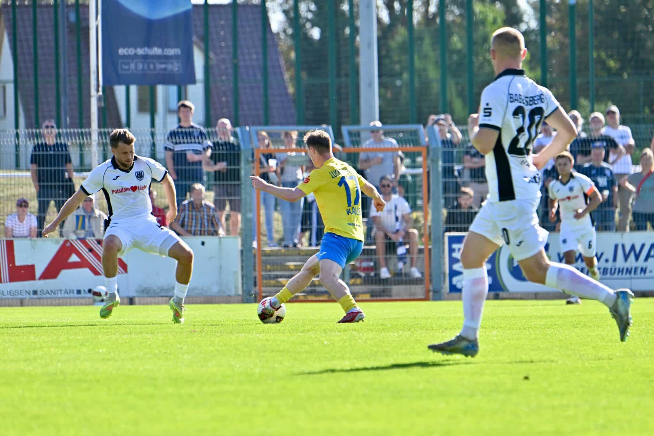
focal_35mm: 300
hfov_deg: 6.9
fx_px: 5449
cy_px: 218
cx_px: 327
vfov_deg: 4.6
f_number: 5.6
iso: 560
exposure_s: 1/1600
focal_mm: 300
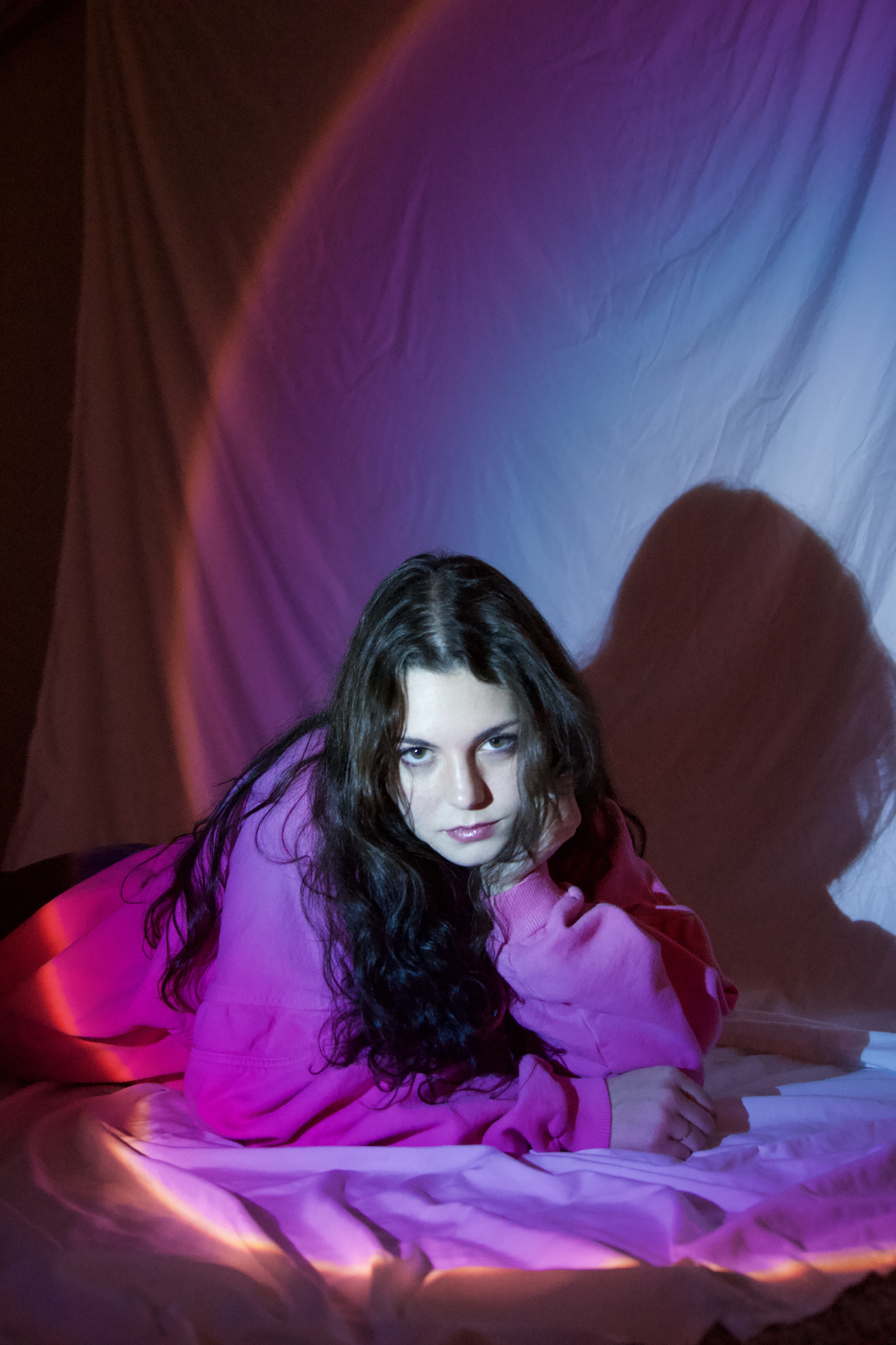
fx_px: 1419
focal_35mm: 38
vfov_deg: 50.7
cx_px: 448
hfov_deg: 35.1
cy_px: 672
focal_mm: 38
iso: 6400
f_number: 4
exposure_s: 1/160
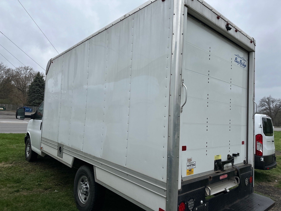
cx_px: 140
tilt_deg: +3.1
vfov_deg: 56.8
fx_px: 195
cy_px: 106
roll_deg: -2.9
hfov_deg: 71.6
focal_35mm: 24
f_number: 1.78
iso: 80
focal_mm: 6.86
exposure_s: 1/3472
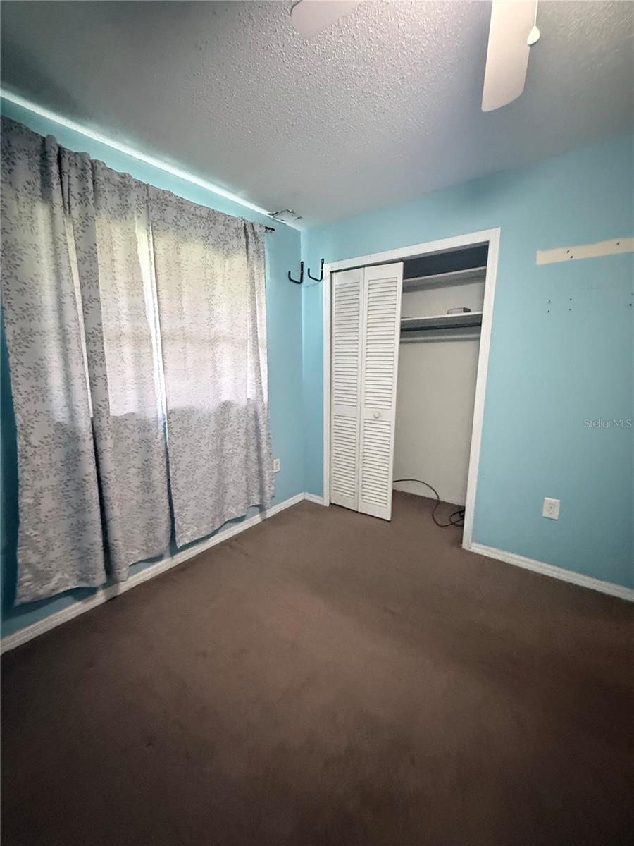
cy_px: 423
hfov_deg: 85.7
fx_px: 342
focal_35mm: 14
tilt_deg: -8.7
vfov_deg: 102.1
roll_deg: +0.6
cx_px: 317
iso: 1000
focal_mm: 2.22
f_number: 2.2
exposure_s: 1/40
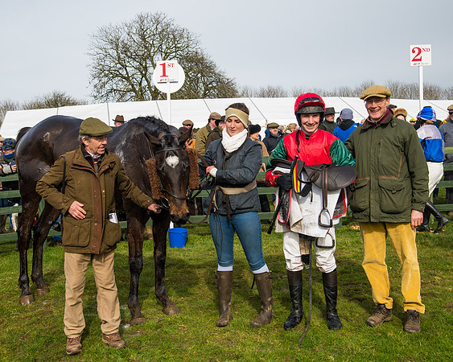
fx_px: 692
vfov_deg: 29.3
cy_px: 174
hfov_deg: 36.2
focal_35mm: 52
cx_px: 196
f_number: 5
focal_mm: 44
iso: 400
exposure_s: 1/640
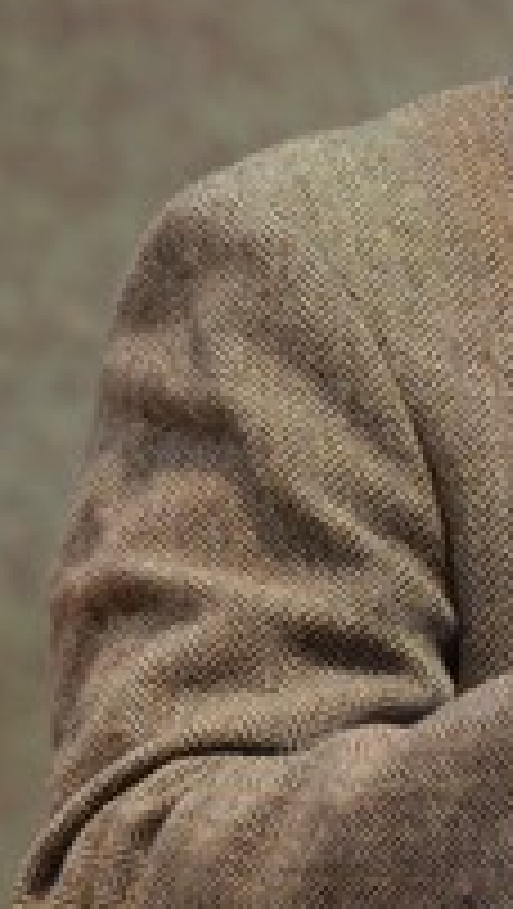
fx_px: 28344
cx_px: 826
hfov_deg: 1.0
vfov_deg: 1.8
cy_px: 414
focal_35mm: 1175
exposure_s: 1/125
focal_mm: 270
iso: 1800
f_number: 6.3
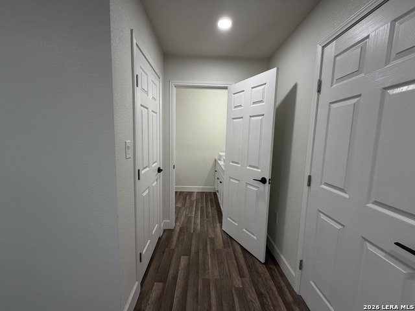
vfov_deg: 85.7
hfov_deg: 102.1
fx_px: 168
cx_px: 208
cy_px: 156
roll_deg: -1.3
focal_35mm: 14
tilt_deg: -6.9
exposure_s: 1/120
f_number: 2.2
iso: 200
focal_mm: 2.22
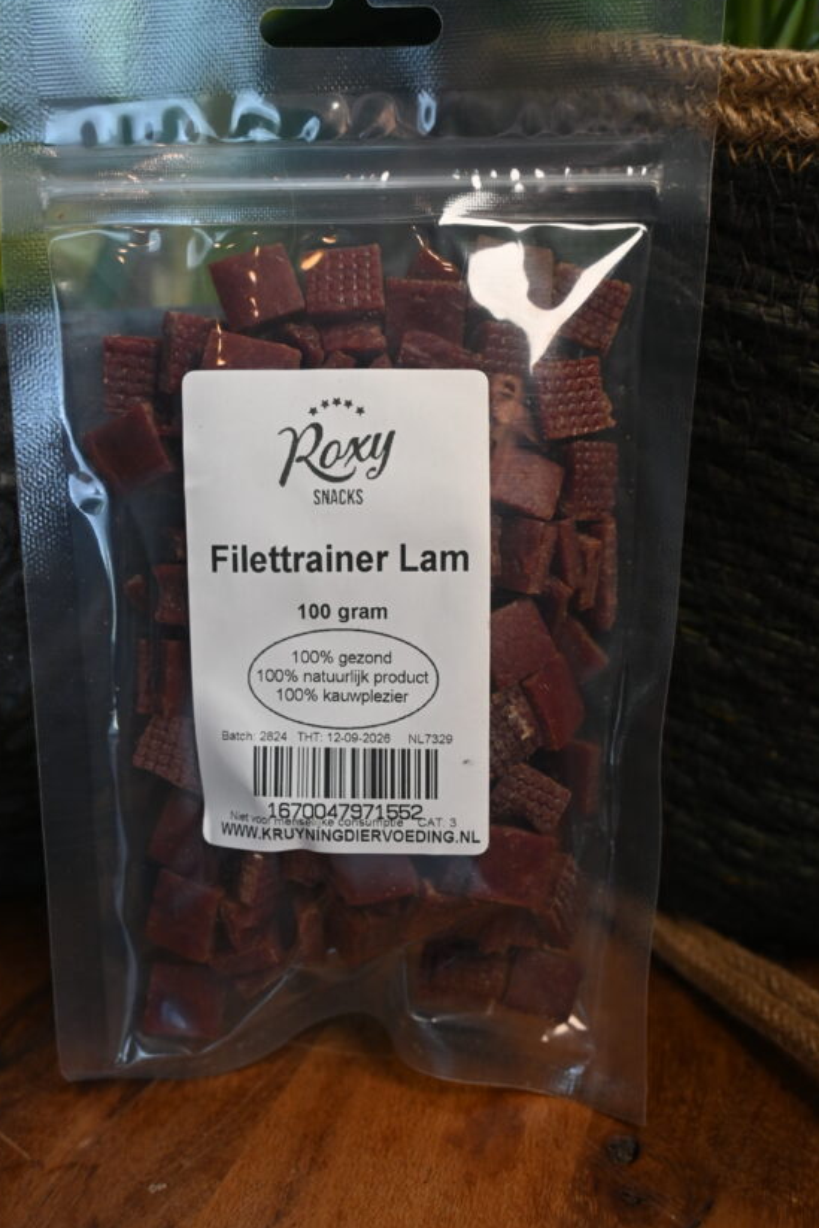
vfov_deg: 54.1
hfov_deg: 37.6
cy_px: 637
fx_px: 1203
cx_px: 377
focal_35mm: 35
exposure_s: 1/200
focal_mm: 21.5
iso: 400
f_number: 4
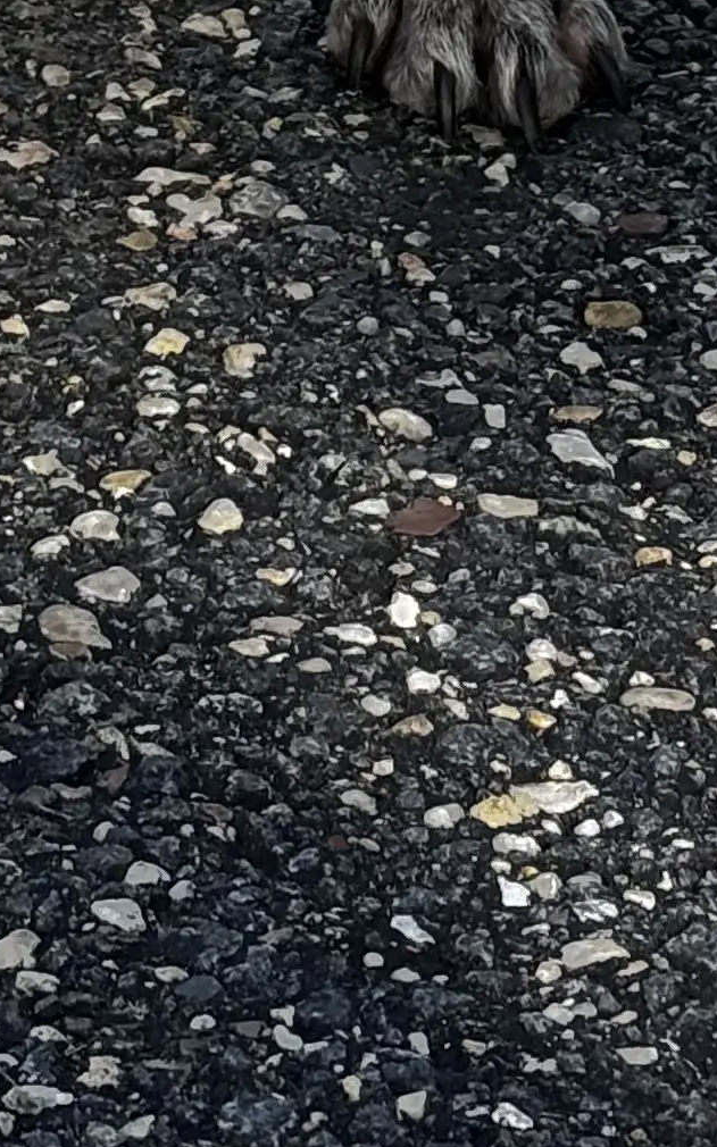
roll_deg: -3.3
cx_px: 203
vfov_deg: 9.1
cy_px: -947
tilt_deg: -13.7
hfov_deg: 6.0
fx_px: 6880
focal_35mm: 220
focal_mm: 5.96
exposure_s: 1/315
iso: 32
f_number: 1.6
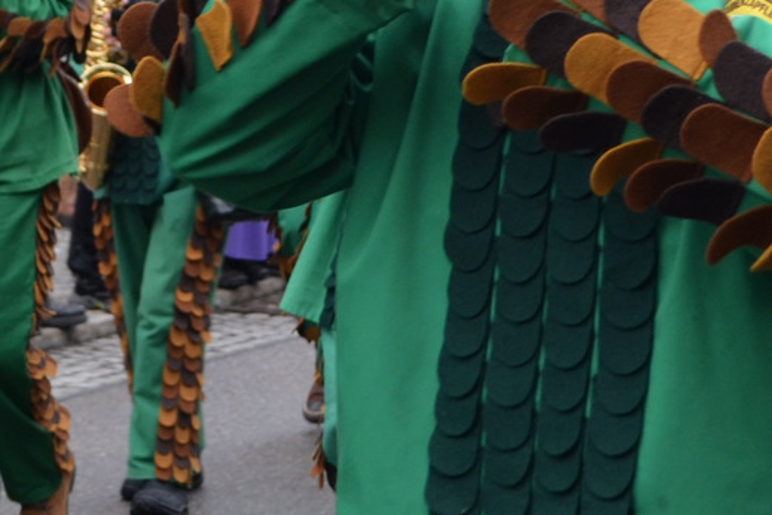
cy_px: -69
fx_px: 2380
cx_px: 677
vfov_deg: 12.1
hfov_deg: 18.2
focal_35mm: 111
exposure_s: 1/80
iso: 200
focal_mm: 32
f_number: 4.8
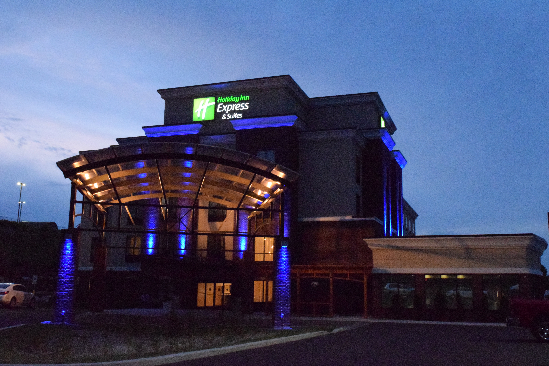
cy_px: 183
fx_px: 572
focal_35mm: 38
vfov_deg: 35.5
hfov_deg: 51.3
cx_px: 274
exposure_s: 1/30
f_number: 19
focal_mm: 25
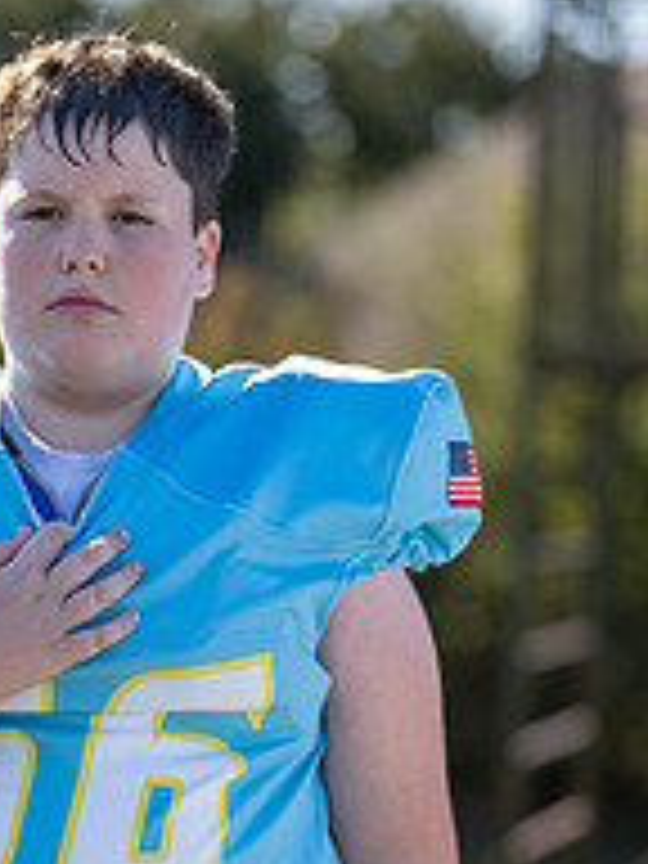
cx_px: 15
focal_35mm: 167
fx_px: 4168
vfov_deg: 11.8
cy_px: 707
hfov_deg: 8.8
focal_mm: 50
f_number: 1.2
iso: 100
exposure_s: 1/4000
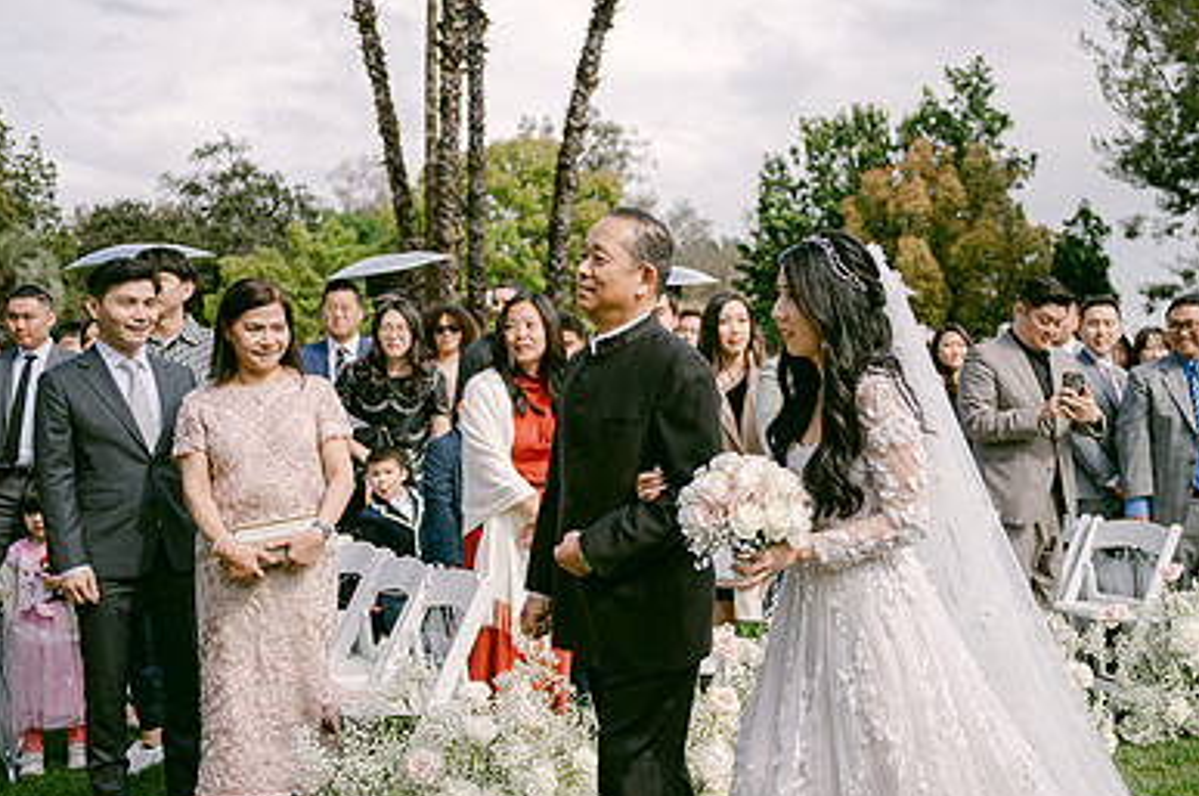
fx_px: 1397
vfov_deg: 31.8
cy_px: 421
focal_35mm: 42
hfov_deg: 46.1
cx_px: 744
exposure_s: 1/2500
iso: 100
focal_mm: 28
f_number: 2.8
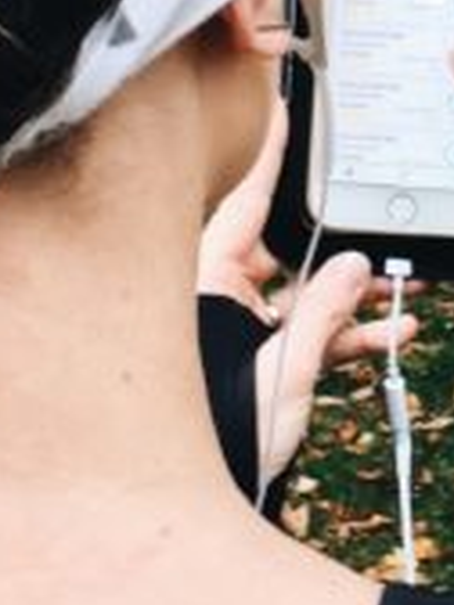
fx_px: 2501
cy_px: 41
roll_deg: +0.1
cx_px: 494
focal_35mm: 143
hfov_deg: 10.3
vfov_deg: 13.7
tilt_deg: -6.9
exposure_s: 1/40
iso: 25
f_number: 2.2
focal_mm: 4.15
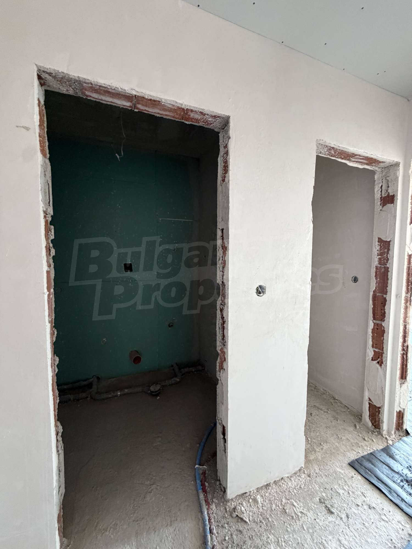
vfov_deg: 102.1
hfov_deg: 85.7
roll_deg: -1.4
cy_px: 274
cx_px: 206
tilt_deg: -3.9
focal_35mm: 14
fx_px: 222
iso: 250
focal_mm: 2.22
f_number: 2.2
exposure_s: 1/50
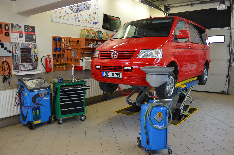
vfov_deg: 41.5
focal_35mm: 32
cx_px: 117
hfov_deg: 59.6
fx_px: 204
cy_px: 78
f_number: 4
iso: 560
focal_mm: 21
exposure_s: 1/60
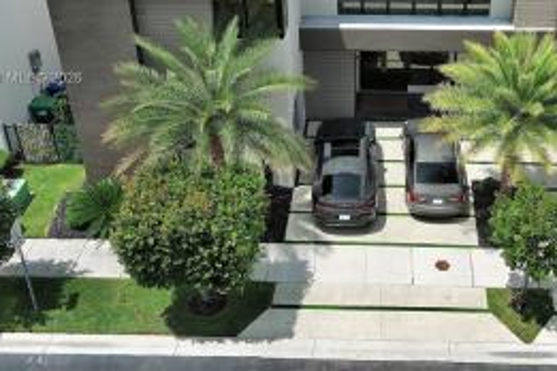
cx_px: 376
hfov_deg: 39.1
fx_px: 774
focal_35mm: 50
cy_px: 79
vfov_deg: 26.5
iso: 101
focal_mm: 10.57
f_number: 2.8
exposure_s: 1/1733
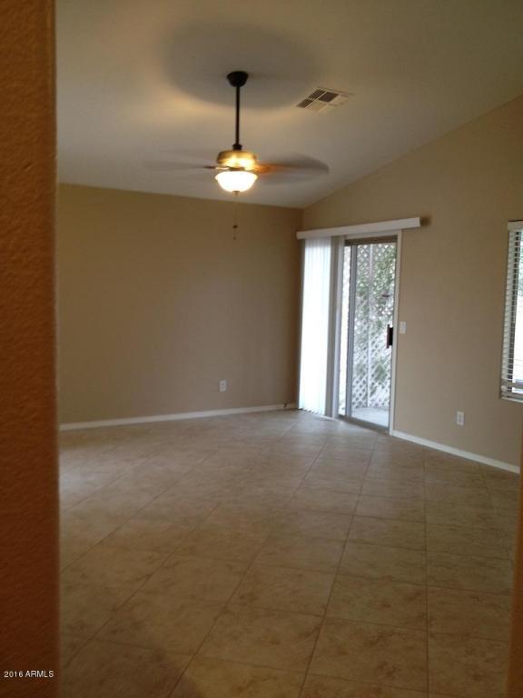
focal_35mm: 35
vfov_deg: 52.6
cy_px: 349
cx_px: 262
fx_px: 705
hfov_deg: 40.7
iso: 80
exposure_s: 1/20
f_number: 2.4
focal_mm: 4.28
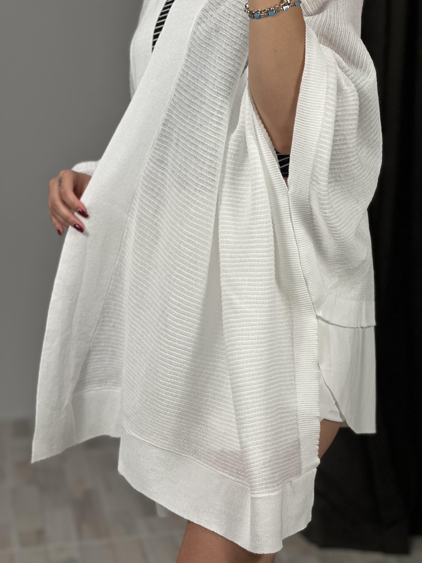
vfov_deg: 25.3
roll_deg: +0.0
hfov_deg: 19.1
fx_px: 1252
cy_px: 282
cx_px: 211
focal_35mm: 77
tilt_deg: -30.0
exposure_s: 1/100
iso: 80
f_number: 2.8
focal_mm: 9
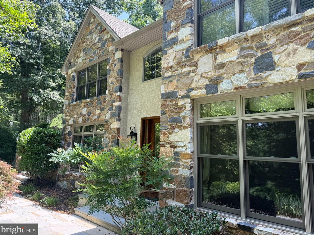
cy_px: 114
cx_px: 162
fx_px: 227
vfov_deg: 54.9
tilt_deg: +10.6
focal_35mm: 25
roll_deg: -1.9
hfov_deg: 69.4
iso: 100
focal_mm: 6.76
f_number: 1.78
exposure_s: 1/488
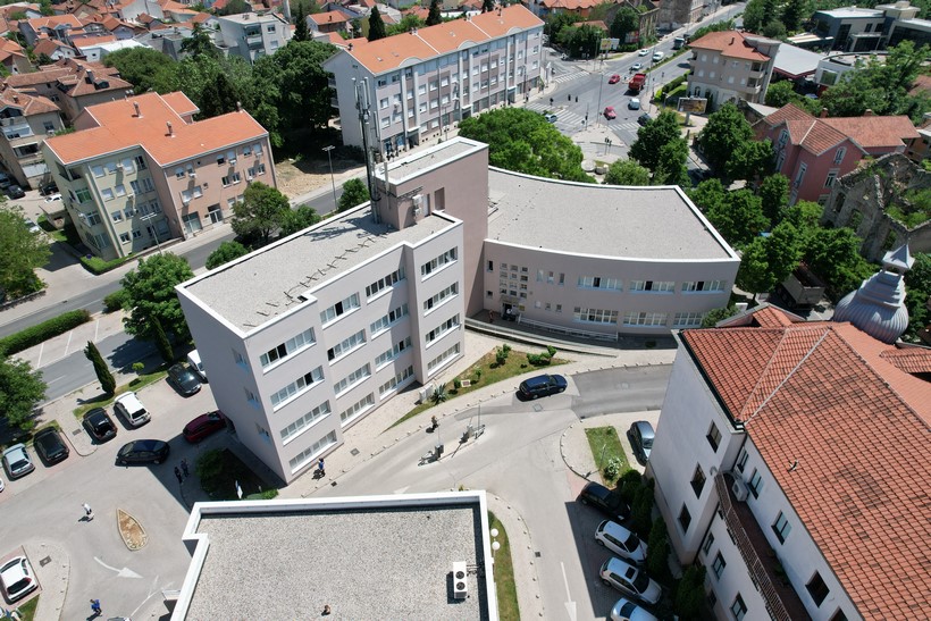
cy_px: 310
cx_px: 466
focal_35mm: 22
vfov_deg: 57.2
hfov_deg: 78.6
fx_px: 569
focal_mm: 8.38
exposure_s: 1/2500
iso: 140
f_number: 2.8
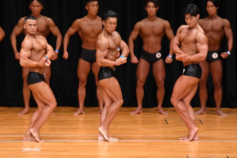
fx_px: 1875
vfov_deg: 4.8
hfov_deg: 7.2
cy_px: 79
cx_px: 118
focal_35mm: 285
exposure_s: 1/400
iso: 4000
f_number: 5.6
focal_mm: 190
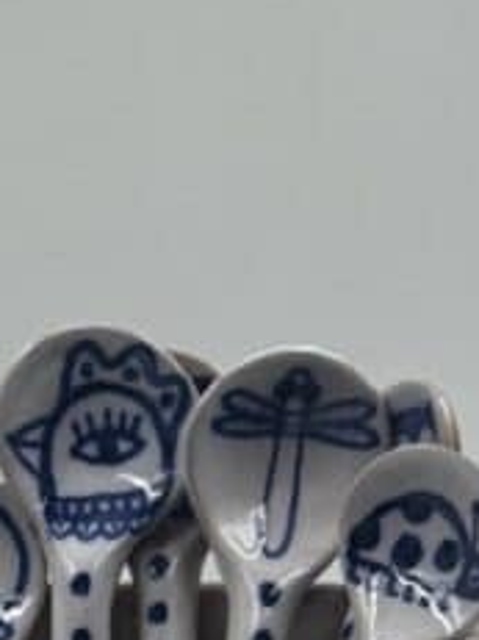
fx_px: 3066
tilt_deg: -10.9
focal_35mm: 166
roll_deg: -1.1
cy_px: 651
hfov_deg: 8.9
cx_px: 33
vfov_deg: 11.8
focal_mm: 6.86
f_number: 1.78
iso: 64
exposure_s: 1/354
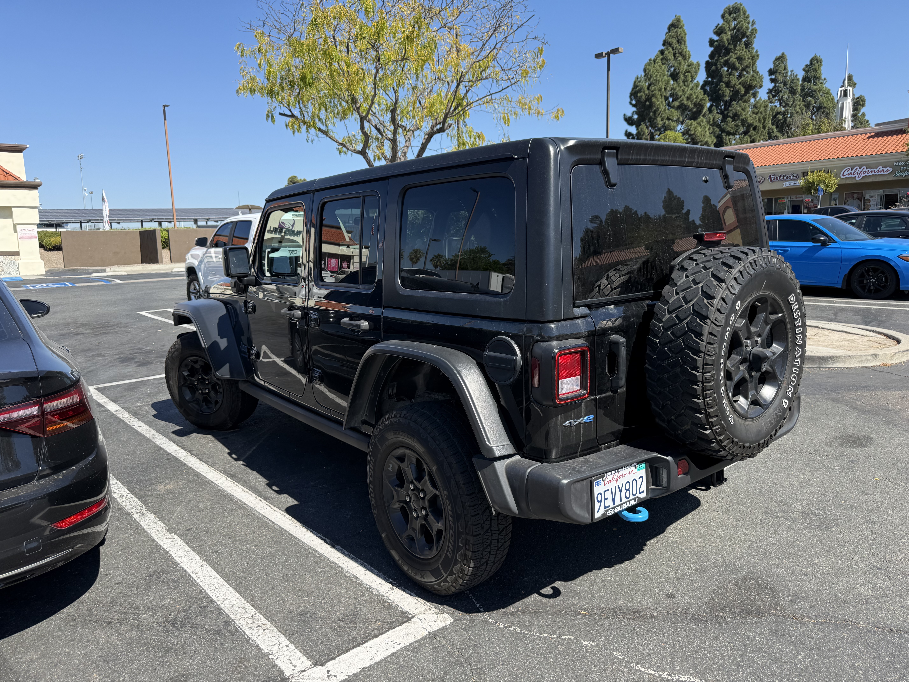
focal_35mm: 24
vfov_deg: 56.8
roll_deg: +0.6
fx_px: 630
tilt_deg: -5.9
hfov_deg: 71.6
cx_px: 454
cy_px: 341
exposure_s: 1/2370
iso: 80
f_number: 1.78
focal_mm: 6.76
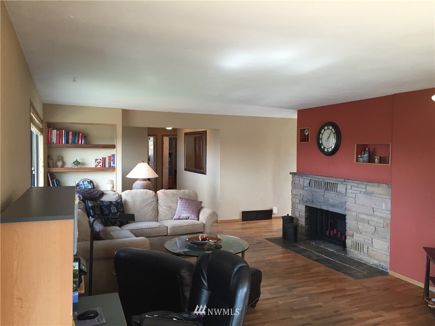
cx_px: 218
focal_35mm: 29
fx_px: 364
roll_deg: -1.2
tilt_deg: -1.3
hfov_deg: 61.7
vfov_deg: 48.2
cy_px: 163
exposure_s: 1/30
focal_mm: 4.15
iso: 40
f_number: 2.2
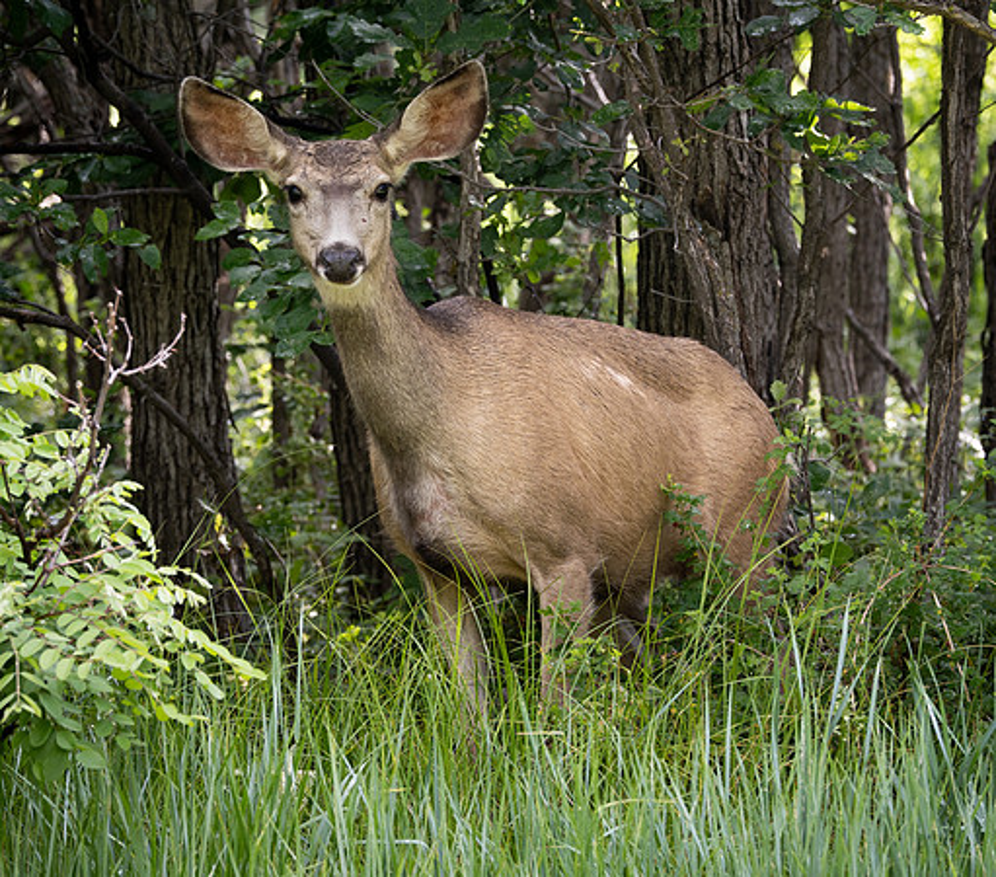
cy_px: 438
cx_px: 412
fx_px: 10129
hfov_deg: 5.6
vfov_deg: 5.0
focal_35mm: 330
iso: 200
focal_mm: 150
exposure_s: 1/50
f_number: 6.3
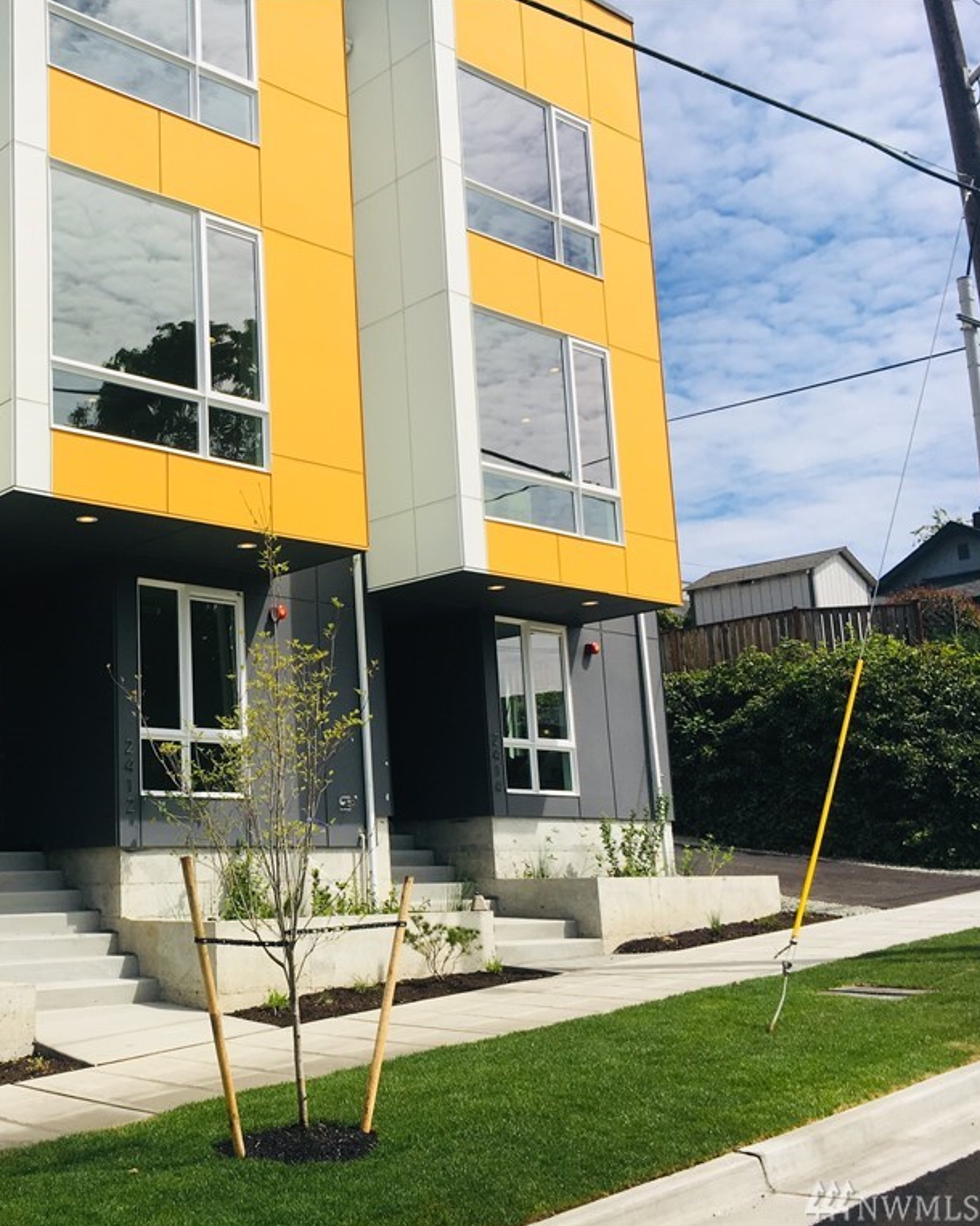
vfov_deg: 47.9
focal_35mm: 38
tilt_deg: +11.9
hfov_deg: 37.5
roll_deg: +0.8
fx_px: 1378
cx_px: 174
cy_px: 612
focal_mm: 4.15
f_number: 2.2
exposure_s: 1/1789
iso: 25
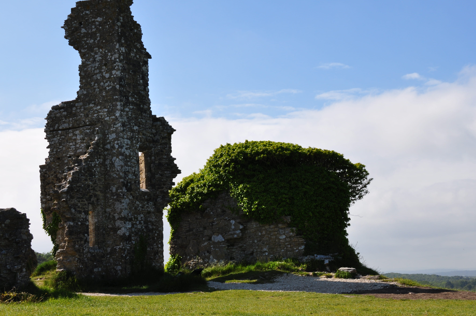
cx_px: 221
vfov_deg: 19.7
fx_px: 911
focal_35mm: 69
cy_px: 135
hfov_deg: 29.3
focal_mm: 38
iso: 200
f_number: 11
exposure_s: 1/400
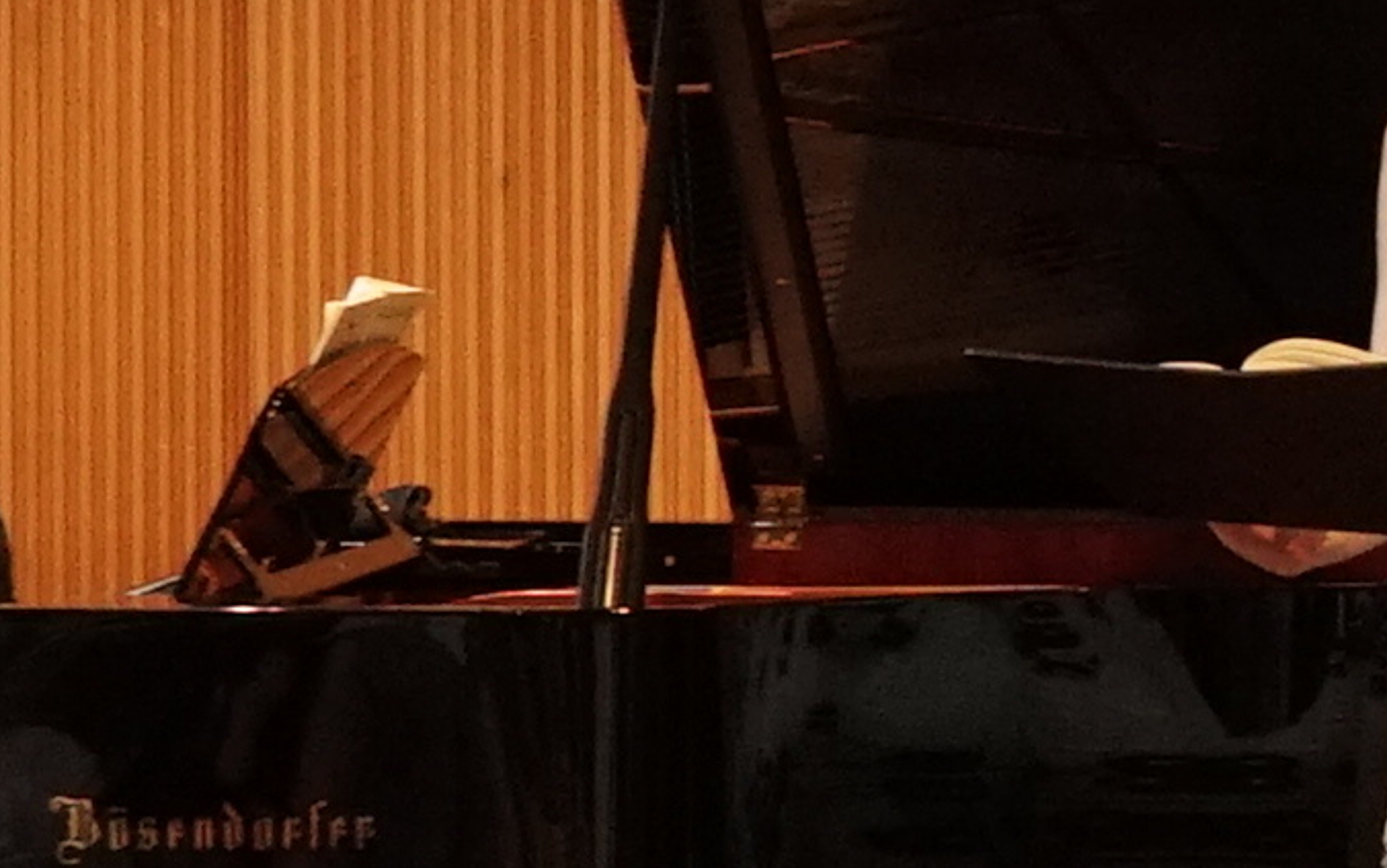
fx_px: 11609
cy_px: 289
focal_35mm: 307
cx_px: 2440
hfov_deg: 6.7
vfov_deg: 4.3
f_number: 9
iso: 4000
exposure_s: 1/60
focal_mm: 48
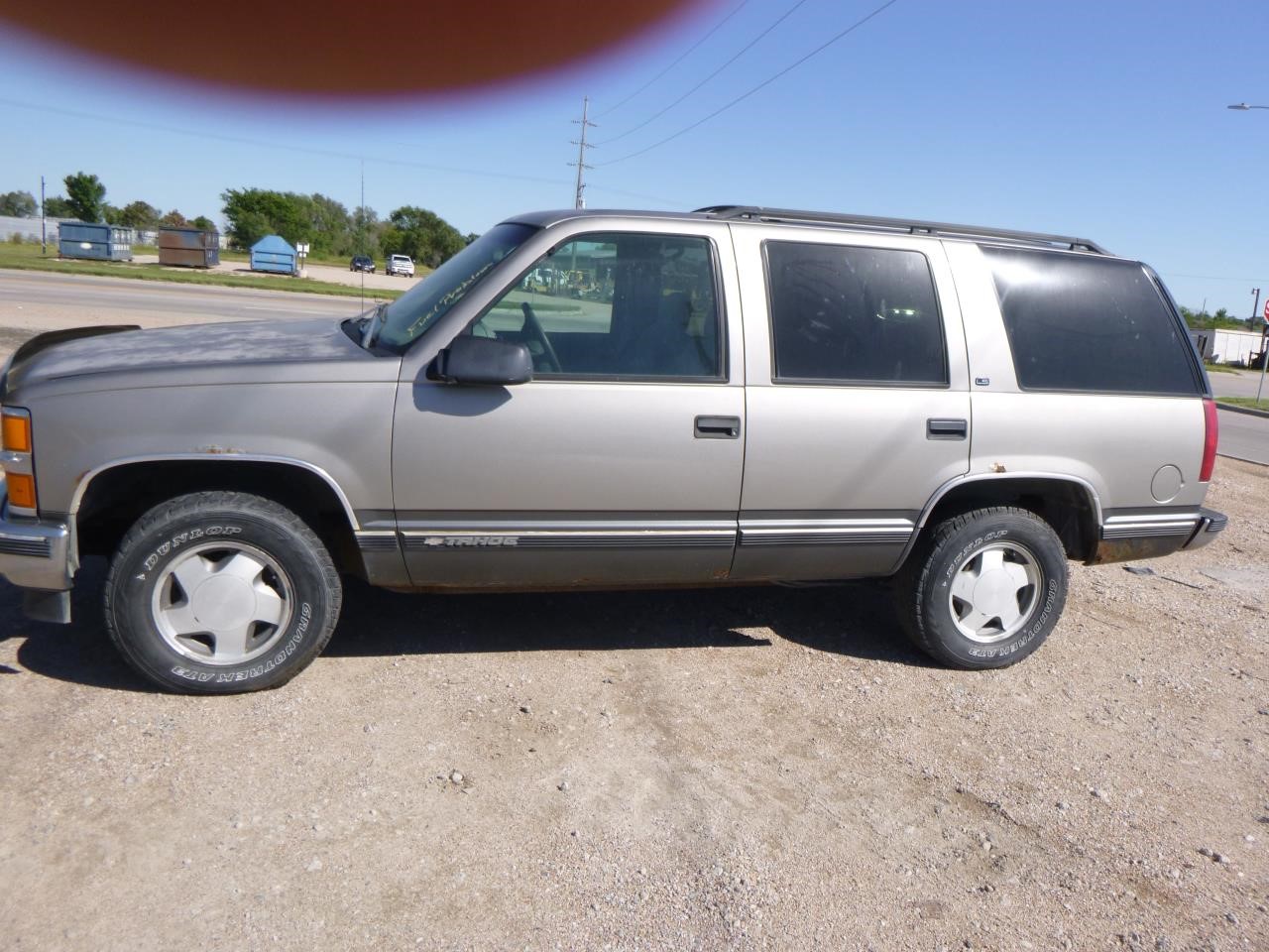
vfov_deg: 54.9
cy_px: 476
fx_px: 916
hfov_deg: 69.4
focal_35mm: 25
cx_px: 634
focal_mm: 4.5
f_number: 3.9
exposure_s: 1/500
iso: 100
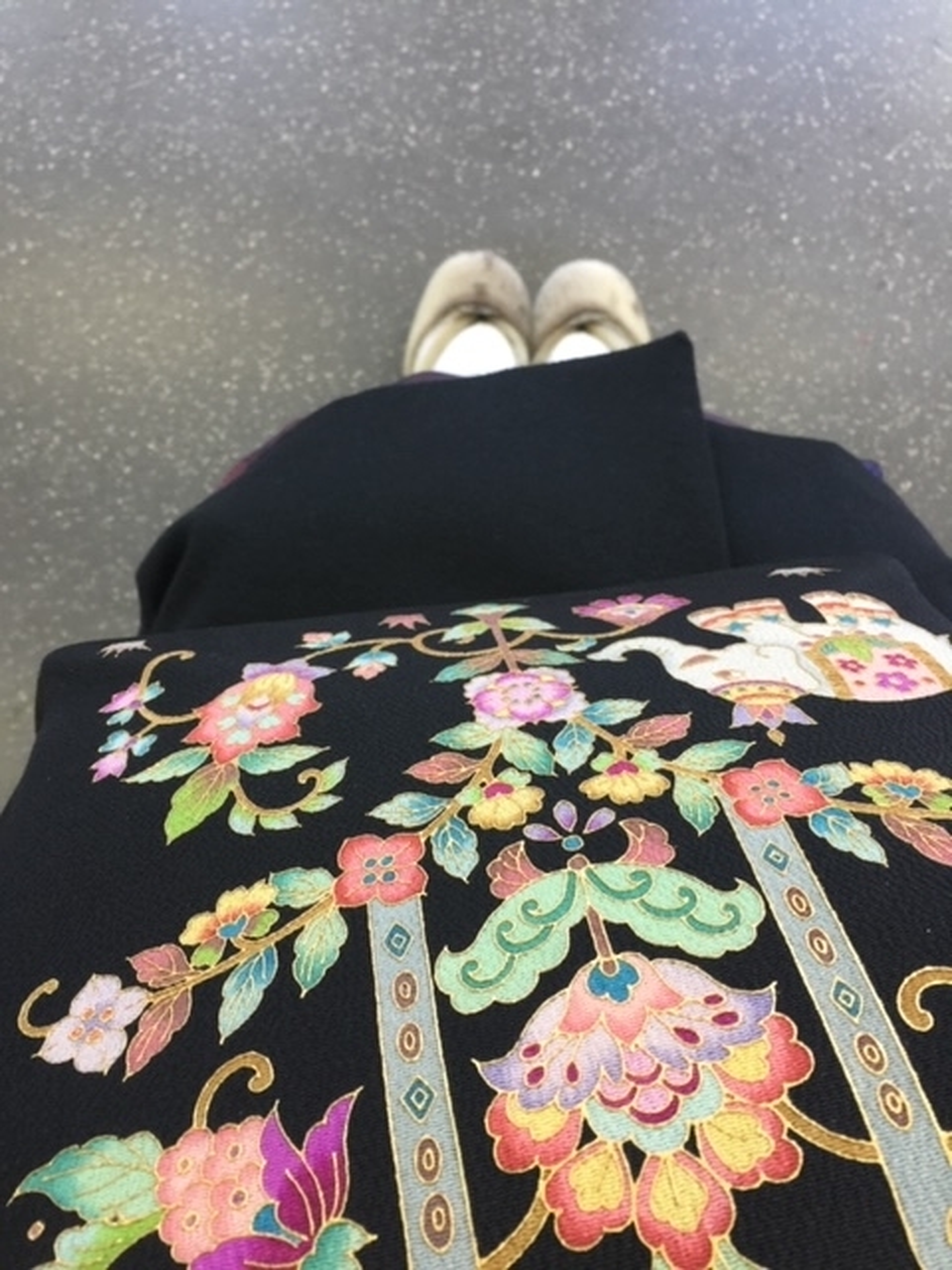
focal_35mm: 29
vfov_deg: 61.7
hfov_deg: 48.2
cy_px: 635
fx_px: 1063
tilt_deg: -82.6
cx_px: 476
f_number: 2.2
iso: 32
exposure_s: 1/30
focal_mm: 4.15
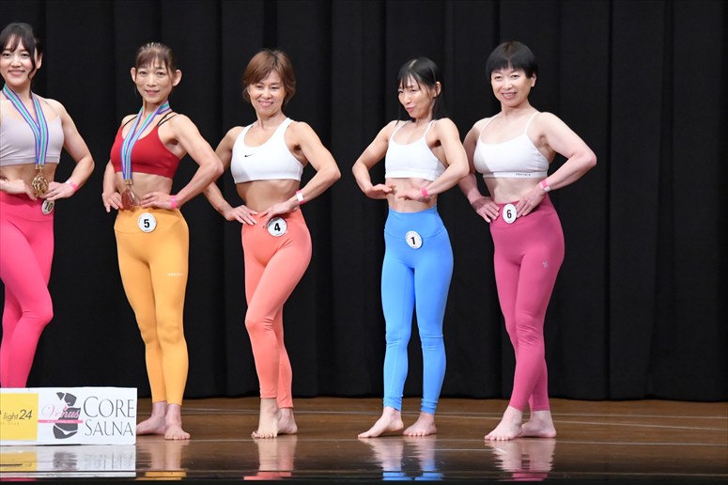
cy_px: 242
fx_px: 5154
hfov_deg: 8.1
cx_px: 364
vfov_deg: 5.4
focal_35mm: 255
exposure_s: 1/400
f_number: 5.6
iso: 8000
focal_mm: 170
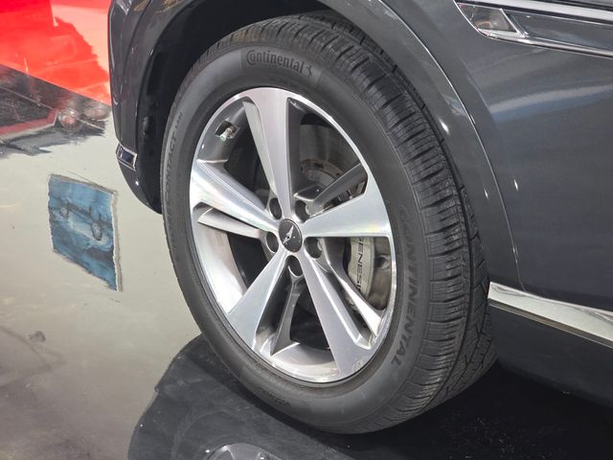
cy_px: 230
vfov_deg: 21.3
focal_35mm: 69
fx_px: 1222
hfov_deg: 28.2
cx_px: 306
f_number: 2.4
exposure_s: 1/30
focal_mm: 7.9
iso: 400
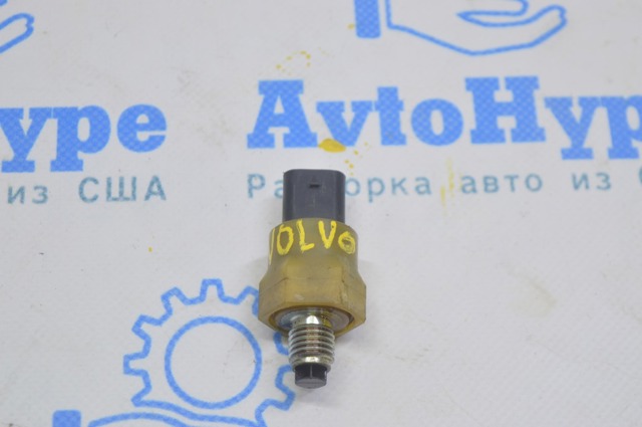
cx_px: 321
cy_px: 214
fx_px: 1469
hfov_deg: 24.6
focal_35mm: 82
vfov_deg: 16.5
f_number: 5.6
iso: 400
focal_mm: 55
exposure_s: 1/20
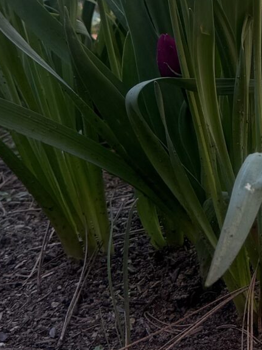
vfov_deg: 18.0
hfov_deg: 13.2
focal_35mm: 107
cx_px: 372
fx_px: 1079
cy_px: 16
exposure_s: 1/555
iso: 80
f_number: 1.78
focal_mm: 6.76
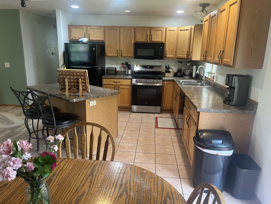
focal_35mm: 26
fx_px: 204
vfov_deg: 53.1
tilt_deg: -14.2
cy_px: 102
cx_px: 136
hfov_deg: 67.3
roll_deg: -1.4
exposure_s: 1/60
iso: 250
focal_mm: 5.7
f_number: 1.5
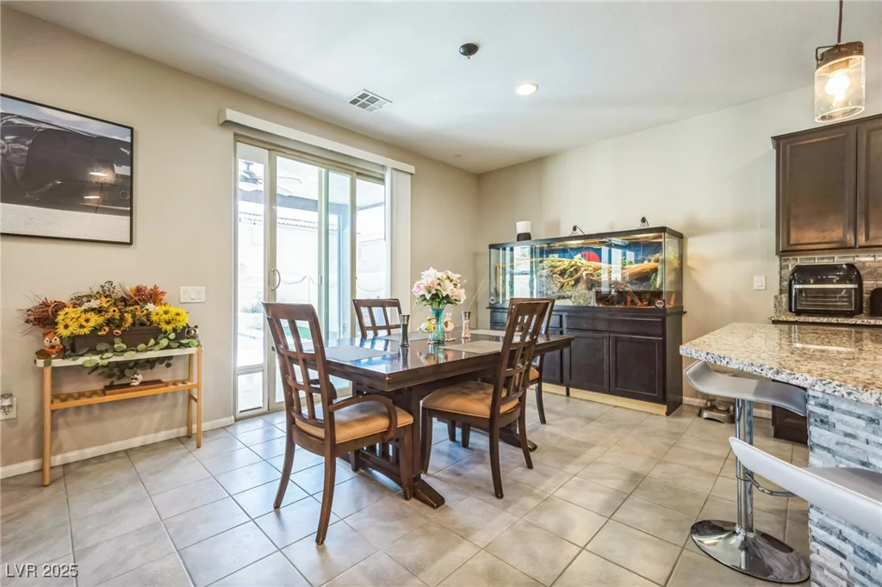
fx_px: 367
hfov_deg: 100.4
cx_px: 441
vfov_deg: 77.3
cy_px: 294
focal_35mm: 15
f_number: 6.3
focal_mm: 15
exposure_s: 1/15
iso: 100
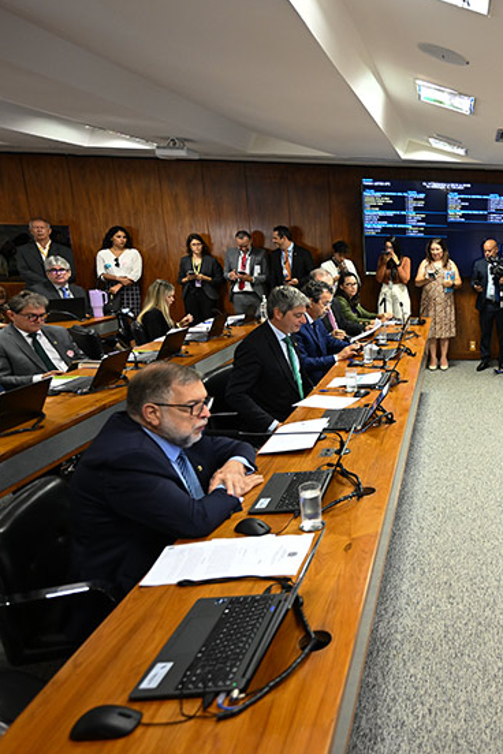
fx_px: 587
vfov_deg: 65.5
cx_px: 537
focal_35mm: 28
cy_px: 374
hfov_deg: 39.1
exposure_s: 1/100
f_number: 2.8
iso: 1600
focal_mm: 18
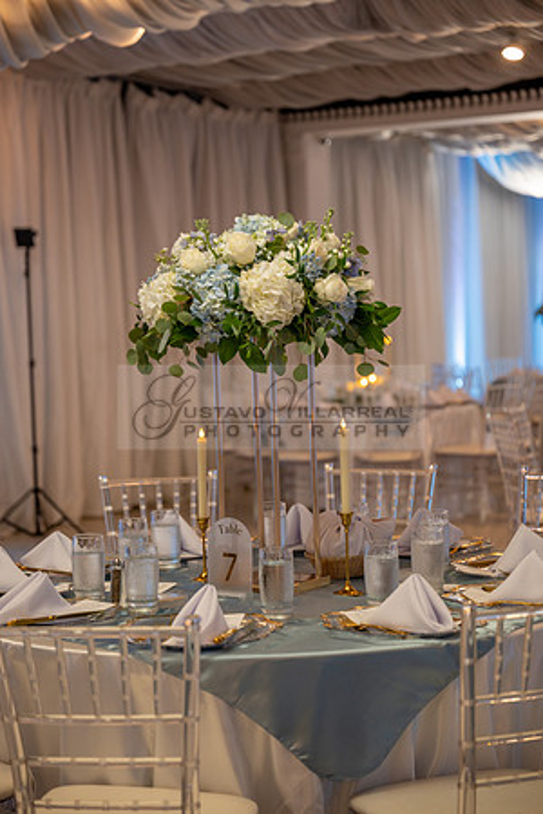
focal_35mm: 70
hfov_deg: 19.5
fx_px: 1584
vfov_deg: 28.8
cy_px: 407
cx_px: 272
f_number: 2.8
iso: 640
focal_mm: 70
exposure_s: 1/125
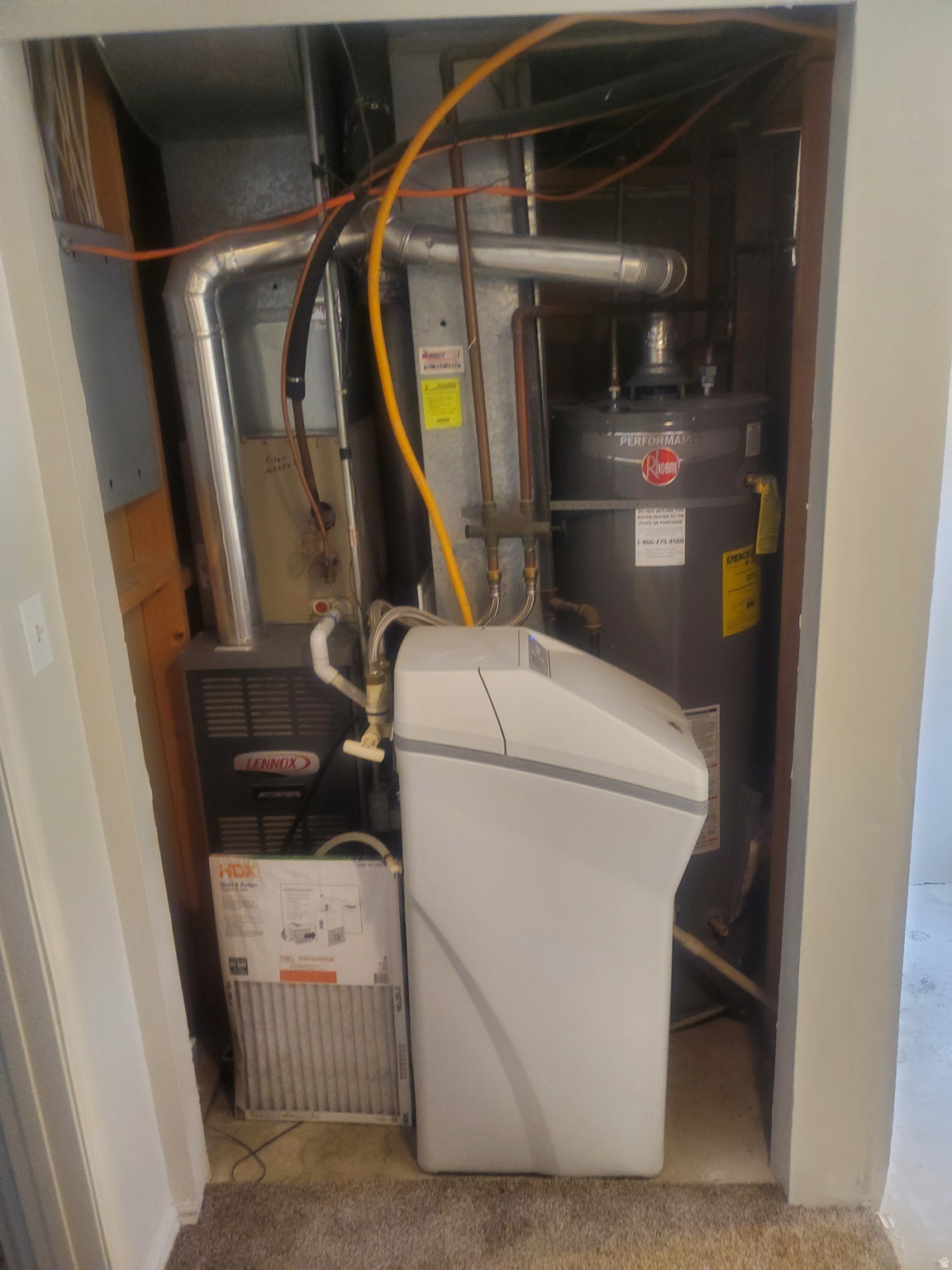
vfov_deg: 67.3
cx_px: 476
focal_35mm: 26
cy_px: 635
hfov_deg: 53.1
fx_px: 953
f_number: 1.5
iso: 250
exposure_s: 1/40
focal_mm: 4.3
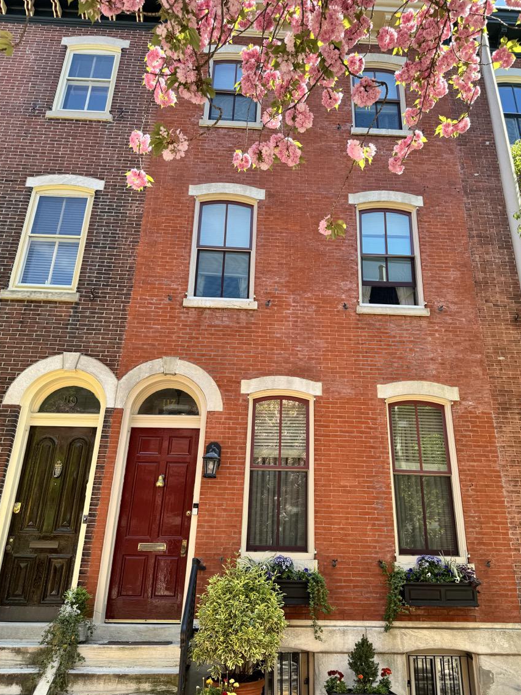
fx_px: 542
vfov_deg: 65.3
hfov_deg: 51.3
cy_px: 369
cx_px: 285
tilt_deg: +23.3
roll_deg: -0.7
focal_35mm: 27
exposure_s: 1/514
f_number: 1.78
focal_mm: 6.76
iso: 80
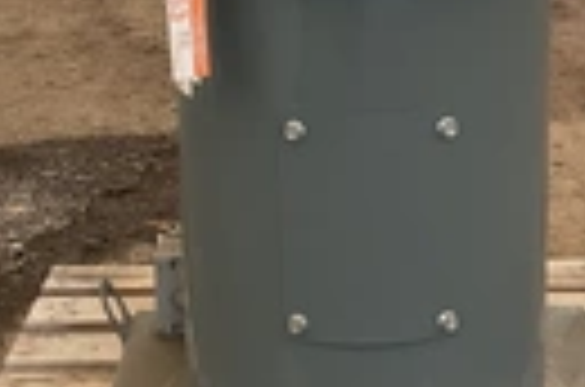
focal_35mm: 93
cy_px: 76
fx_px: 1508
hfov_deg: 22.0
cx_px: 310
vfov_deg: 14.5
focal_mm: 3
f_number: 1.8
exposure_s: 1/96
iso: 64
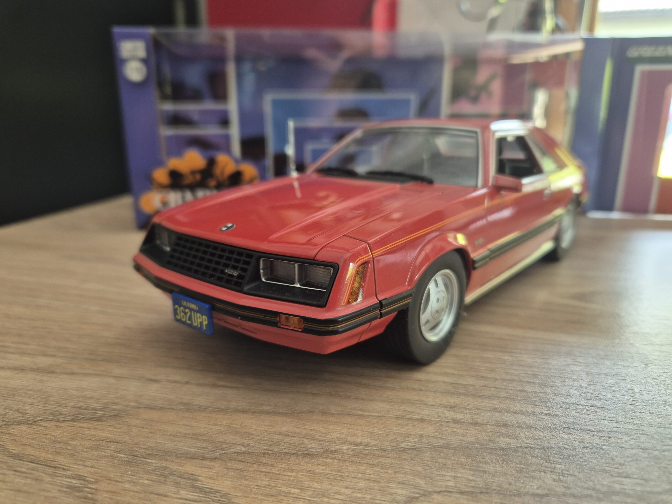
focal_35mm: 23
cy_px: 252
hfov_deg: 73.9
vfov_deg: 58.9
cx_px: 336
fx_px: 446
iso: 250
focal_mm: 5.4
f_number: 1.8
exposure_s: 1/100
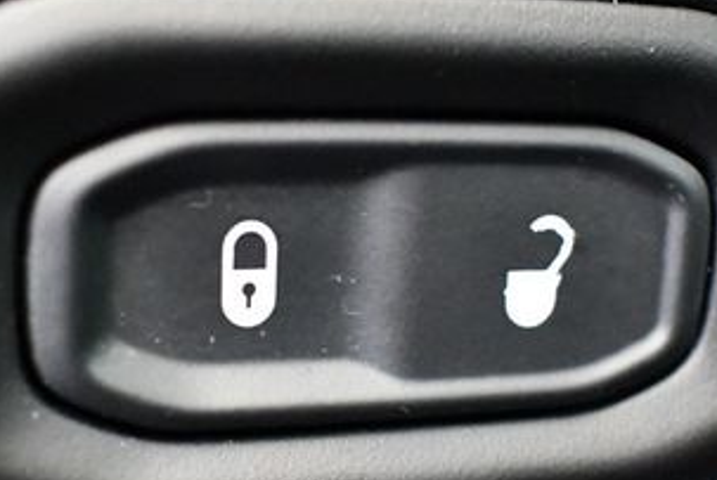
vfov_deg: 17.8
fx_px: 1516
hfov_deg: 26.6
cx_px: 367
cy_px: 397
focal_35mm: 76
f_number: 3.5
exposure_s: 1/60
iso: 8000
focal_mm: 18
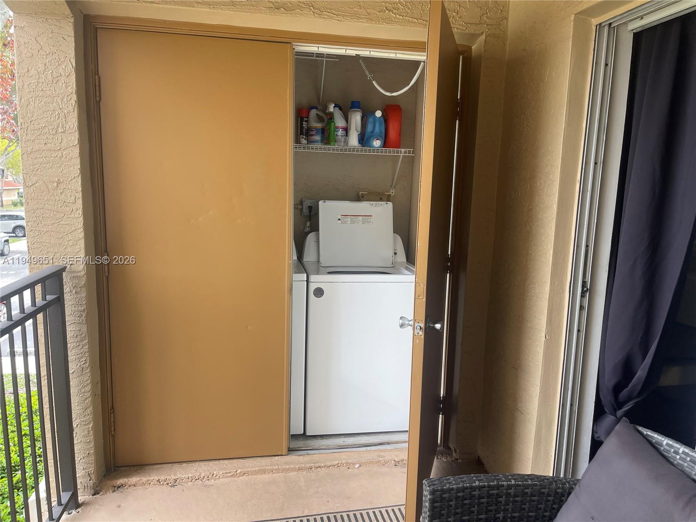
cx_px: 348
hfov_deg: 69.4
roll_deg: -1.0
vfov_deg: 54.9
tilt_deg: -11.0
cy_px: 261
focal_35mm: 25
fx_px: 503
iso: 64
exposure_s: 1/121
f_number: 1.6
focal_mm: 5.1
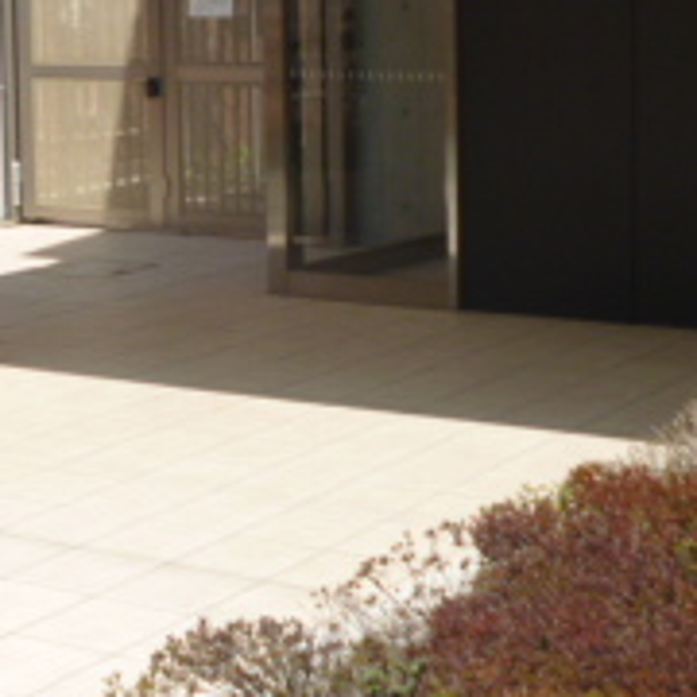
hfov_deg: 19.7
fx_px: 2005
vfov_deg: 19.6
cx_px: 341
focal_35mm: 88
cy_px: 197
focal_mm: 5
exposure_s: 1/100
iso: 100
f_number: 9
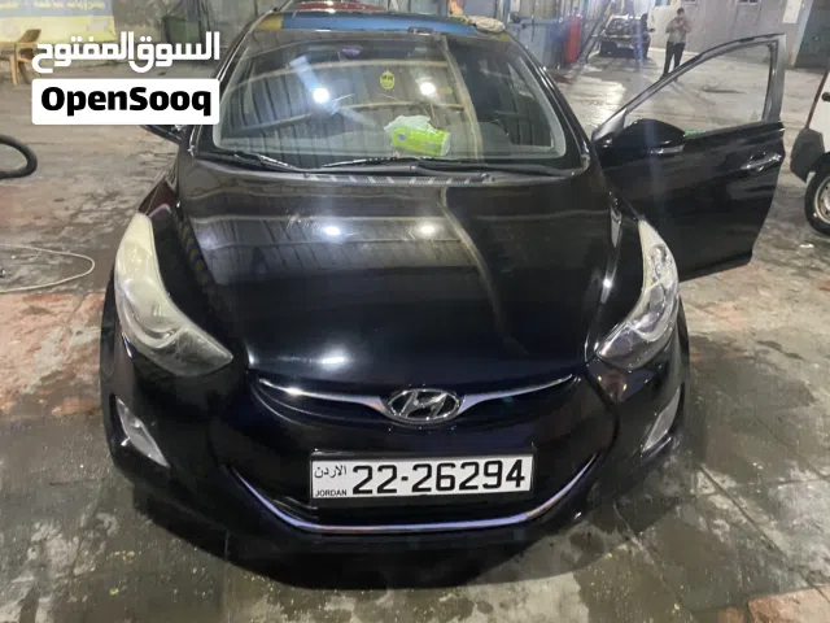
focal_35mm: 26
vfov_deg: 53.1
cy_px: 312
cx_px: 415
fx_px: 623
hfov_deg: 67.3
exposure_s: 1/25
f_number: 1.8
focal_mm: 4.25
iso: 640
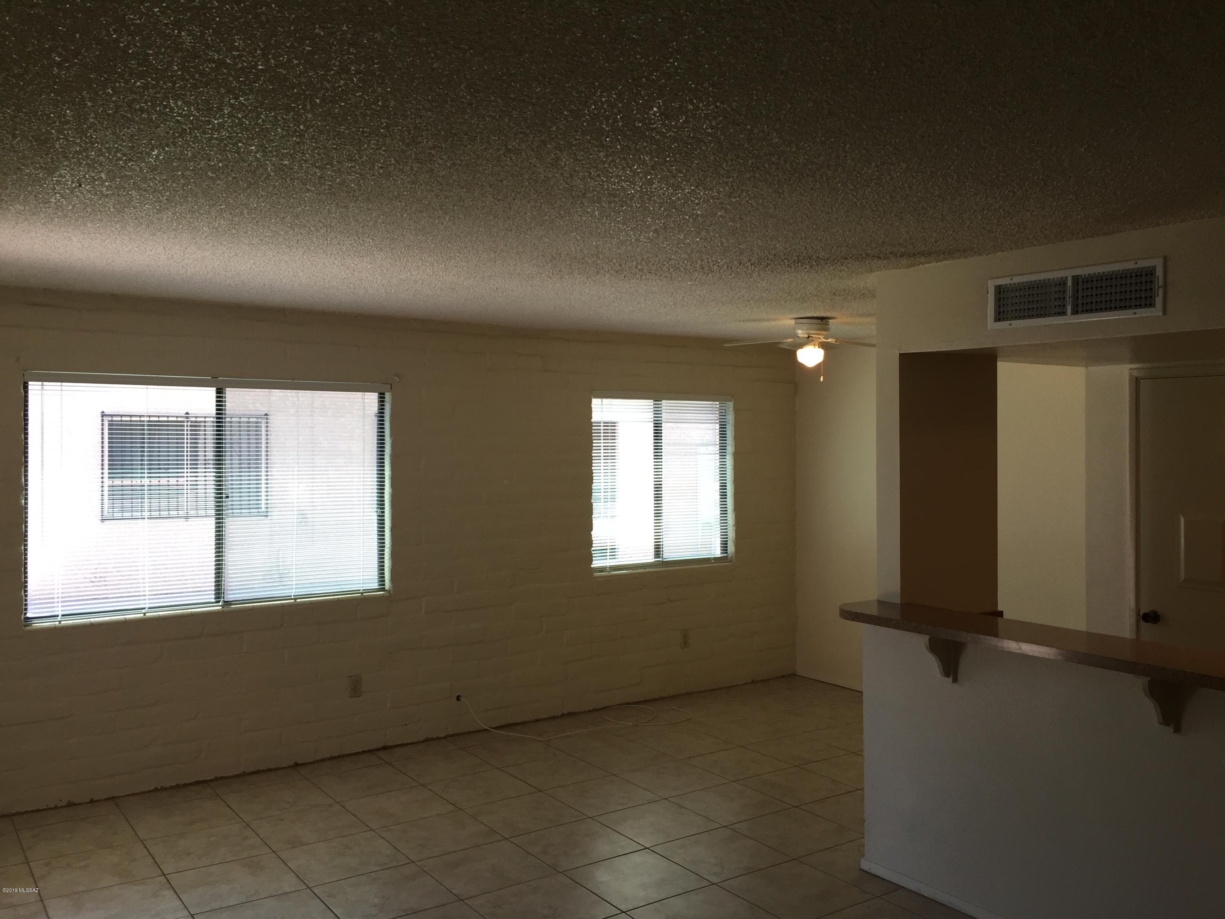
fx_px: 1026
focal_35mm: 29
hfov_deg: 61.7
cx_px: 612
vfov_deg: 48.2
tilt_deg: -2.4
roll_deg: -1.6
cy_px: 460
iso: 50
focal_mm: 4.15
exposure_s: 1/120
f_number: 2.2
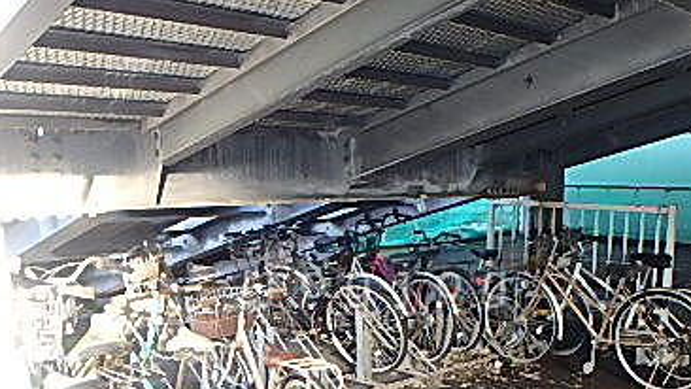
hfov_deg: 50.4
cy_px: 285
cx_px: 387
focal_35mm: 40
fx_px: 733
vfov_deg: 29.3
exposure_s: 1/25
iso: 200
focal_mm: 3.7
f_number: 3.5
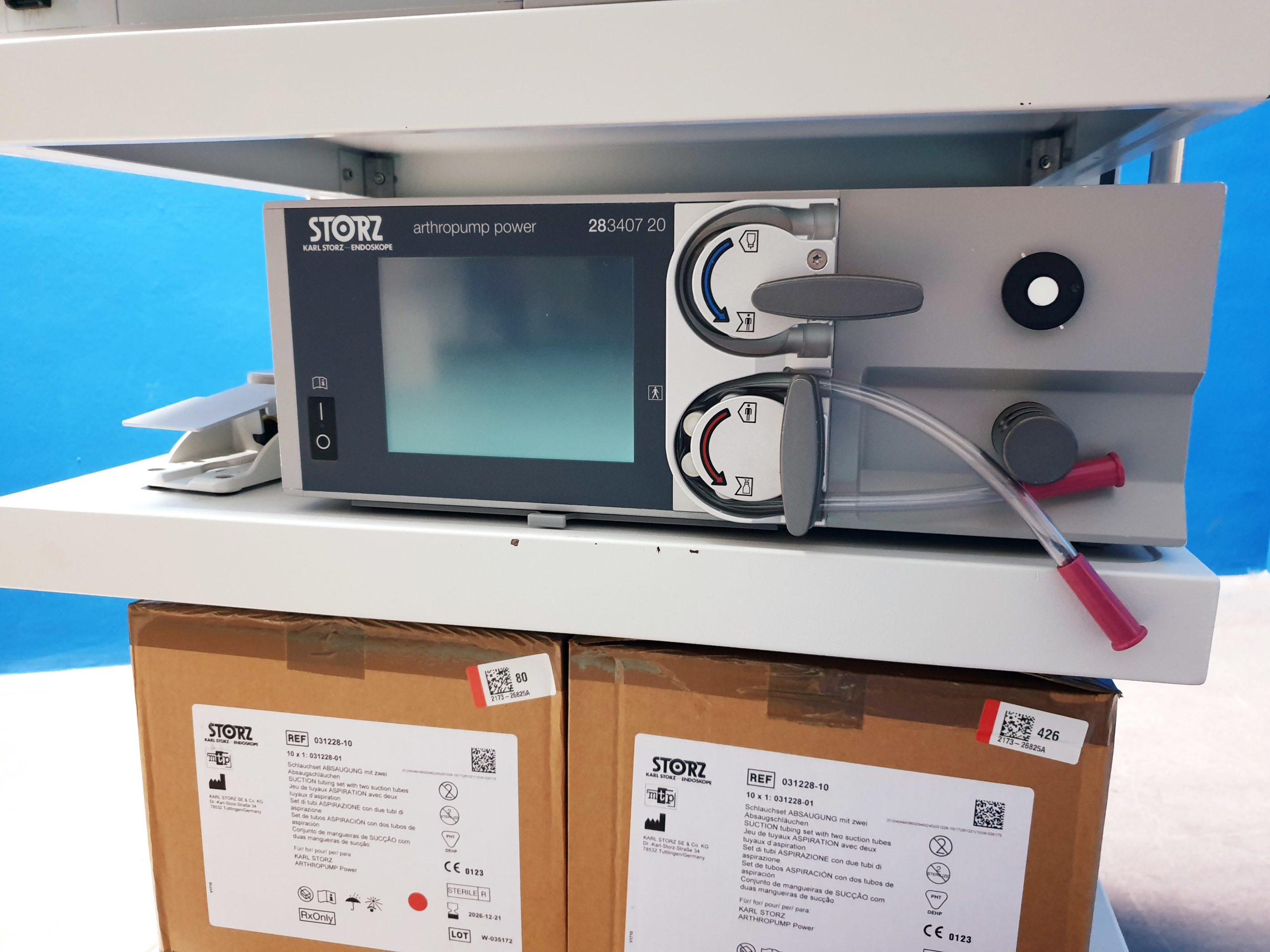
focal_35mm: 26
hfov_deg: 67.3
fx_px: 954
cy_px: 476
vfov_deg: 53.1
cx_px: 635
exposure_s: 1/25
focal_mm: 4.3
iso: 320
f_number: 1.5
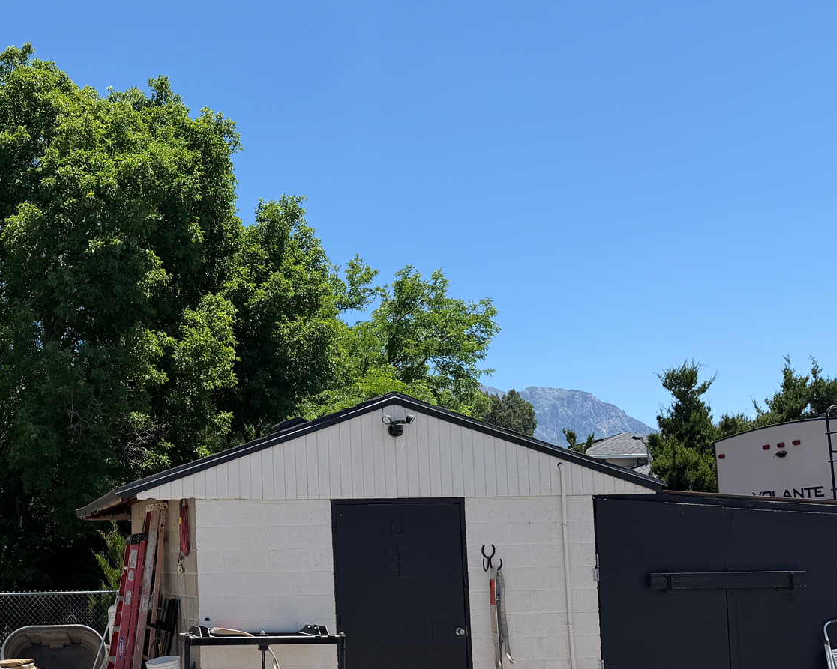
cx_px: 116
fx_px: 1065
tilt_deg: +4.3
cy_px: 476
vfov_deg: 34.4
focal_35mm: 43
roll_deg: +1.7
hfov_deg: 40.3
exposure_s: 1/3425
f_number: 1.78
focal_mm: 6.76
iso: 80
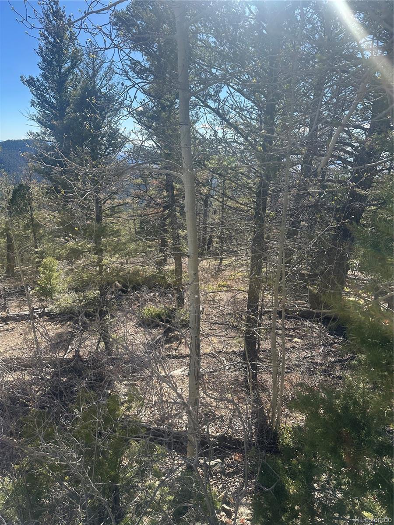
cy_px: 262
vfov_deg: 71.6
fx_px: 364
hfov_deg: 56.8
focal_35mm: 24
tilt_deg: -18.5
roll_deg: -2.4
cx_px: 197
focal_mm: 6.86
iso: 80
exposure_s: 1/2070
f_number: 1.78
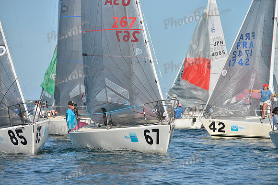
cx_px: 139
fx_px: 1931
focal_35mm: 250
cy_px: 92
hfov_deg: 8.2
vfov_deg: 5.5
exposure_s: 1/1000
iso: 200
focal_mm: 250
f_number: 7.1
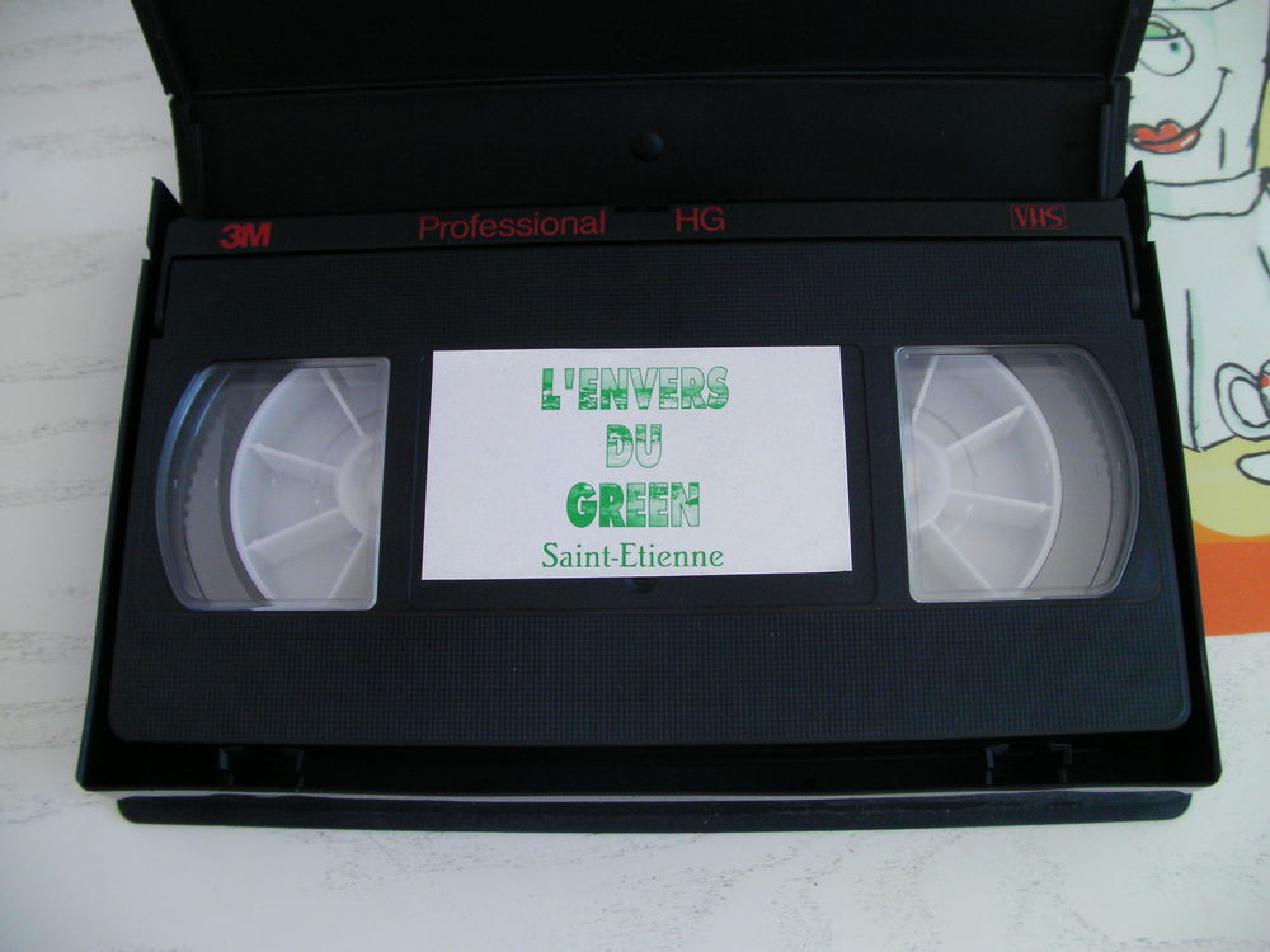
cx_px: 635
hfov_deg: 49.0
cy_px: 476
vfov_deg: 37.7
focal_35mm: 38
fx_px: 1394
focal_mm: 6.3
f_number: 3.5
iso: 133
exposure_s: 1/30
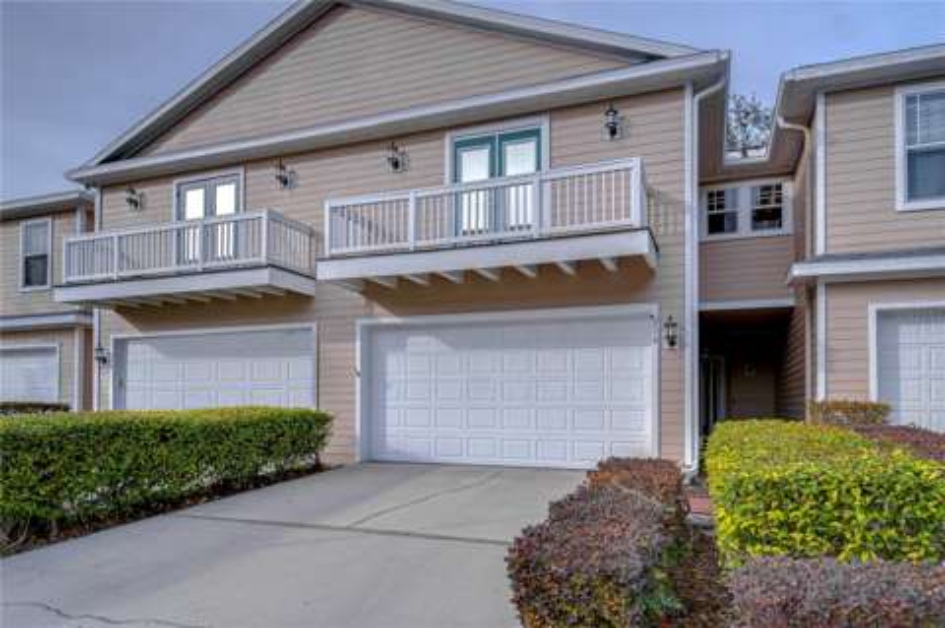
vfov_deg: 59.4
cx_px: 472
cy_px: 314
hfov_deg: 81.3
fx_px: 551
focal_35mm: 21
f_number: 4
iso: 100
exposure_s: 1/1250
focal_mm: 14
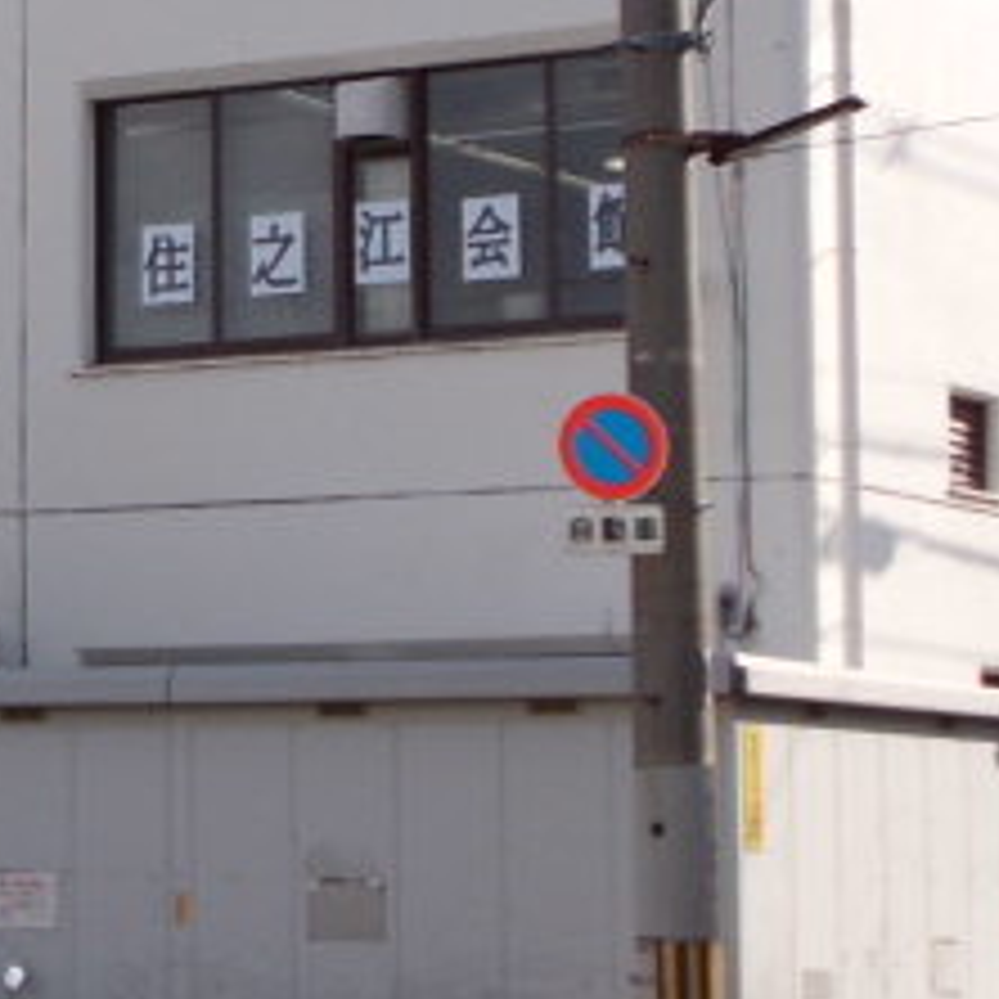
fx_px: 4734
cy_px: 284
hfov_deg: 11.6
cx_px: -396
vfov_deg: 12.0
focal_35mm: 145
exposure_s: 1/400
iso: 100
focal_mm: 10.3
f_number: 4.9
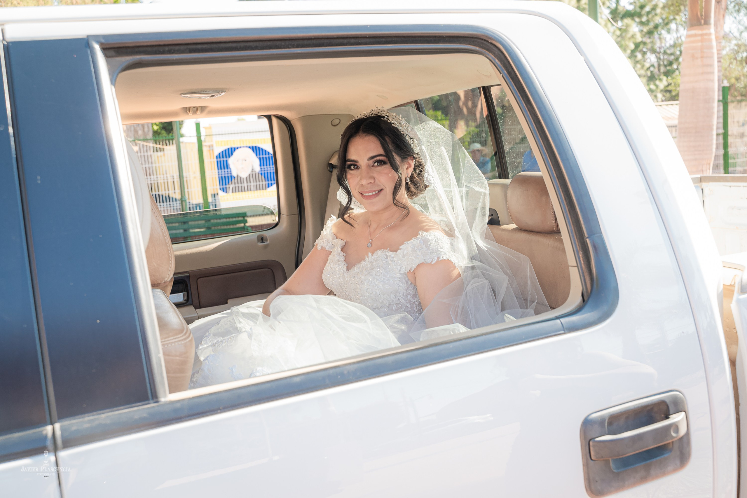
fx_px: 726
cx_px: 374
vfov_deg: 37.9
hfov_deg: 54.4
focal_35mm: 35
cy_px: 249
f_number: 5.6
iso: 320
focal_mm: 35
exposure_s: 1/125
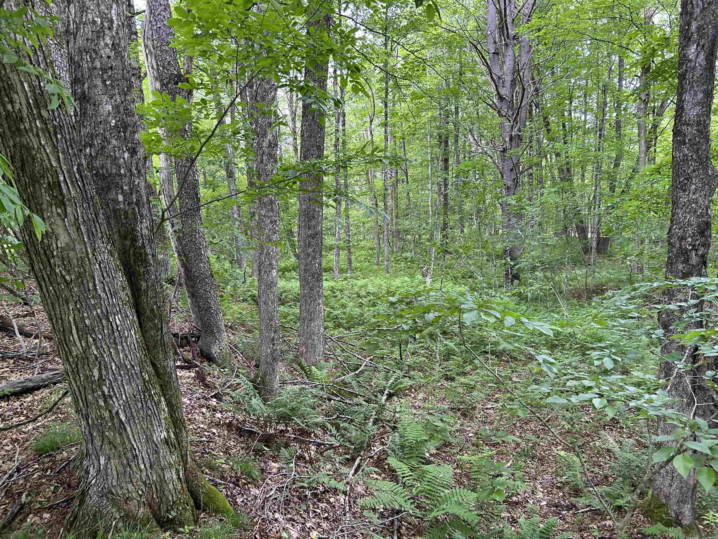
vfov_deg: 53.1
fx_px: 539
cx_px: 359
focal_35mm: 26
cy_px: 270
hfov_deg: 67.3
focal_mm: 5.7
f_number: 1.5
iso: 125
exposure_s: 1/117
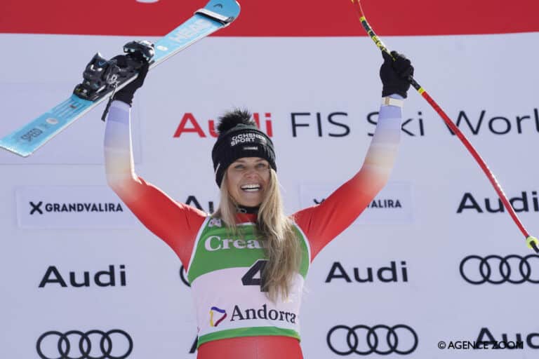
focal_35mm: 170
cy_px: 180
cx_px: 270
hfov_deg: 12.1
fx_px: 2545
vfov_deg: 8.1
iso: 100
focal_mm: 170
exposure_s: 1/800
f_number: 5.6
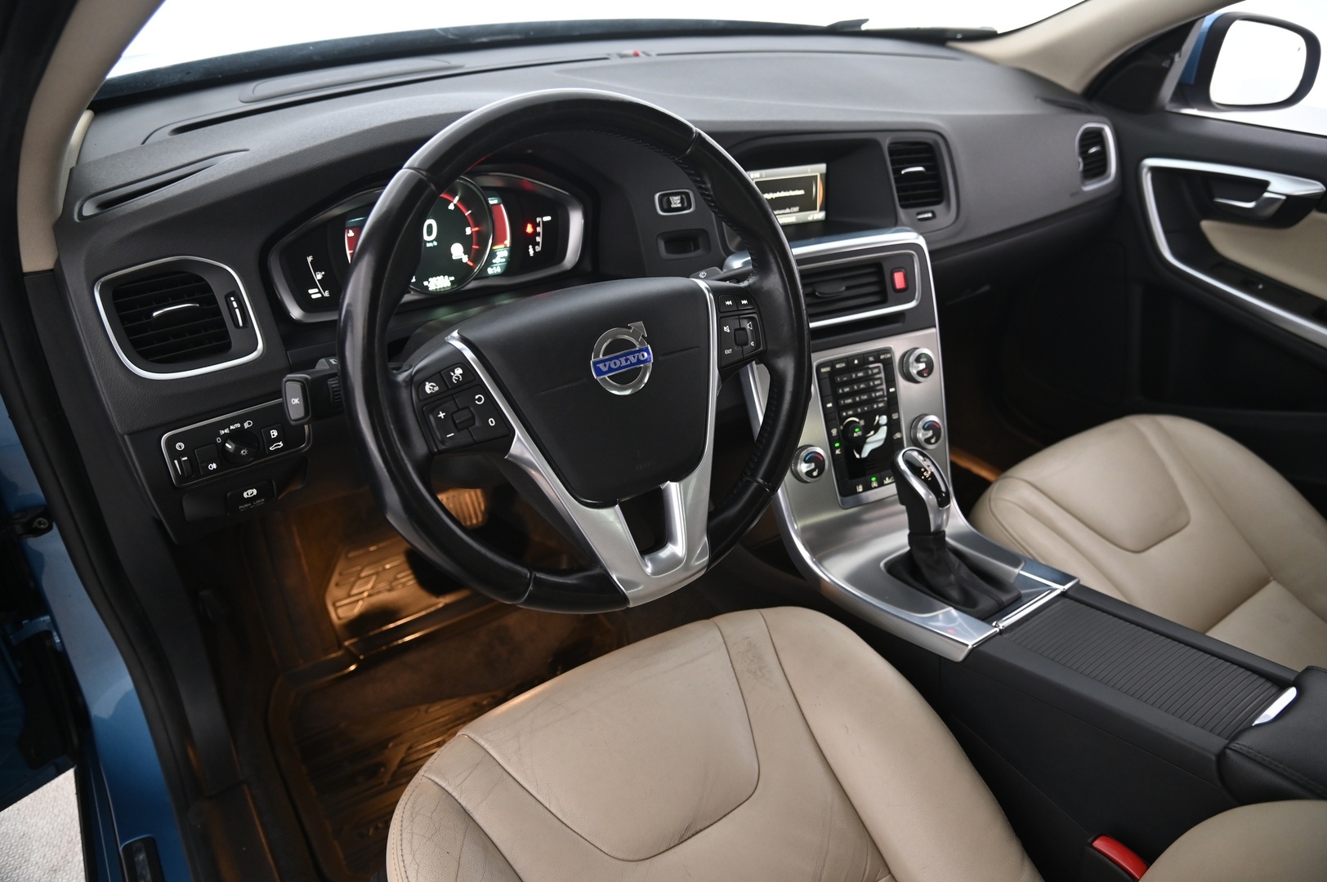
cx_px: 664
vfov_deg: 53.1
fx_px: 884
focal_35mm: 24
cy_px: 441
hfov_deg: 73.8
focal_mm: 24
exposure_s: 1/15
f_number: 4
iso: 2000
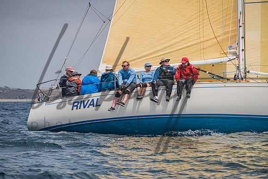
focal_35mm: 244
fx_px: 1817
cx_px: 127
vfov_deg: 5.6
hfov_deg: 8.4
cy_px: 106
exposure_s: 1/1250
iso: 250
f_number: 6.3
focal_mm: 200
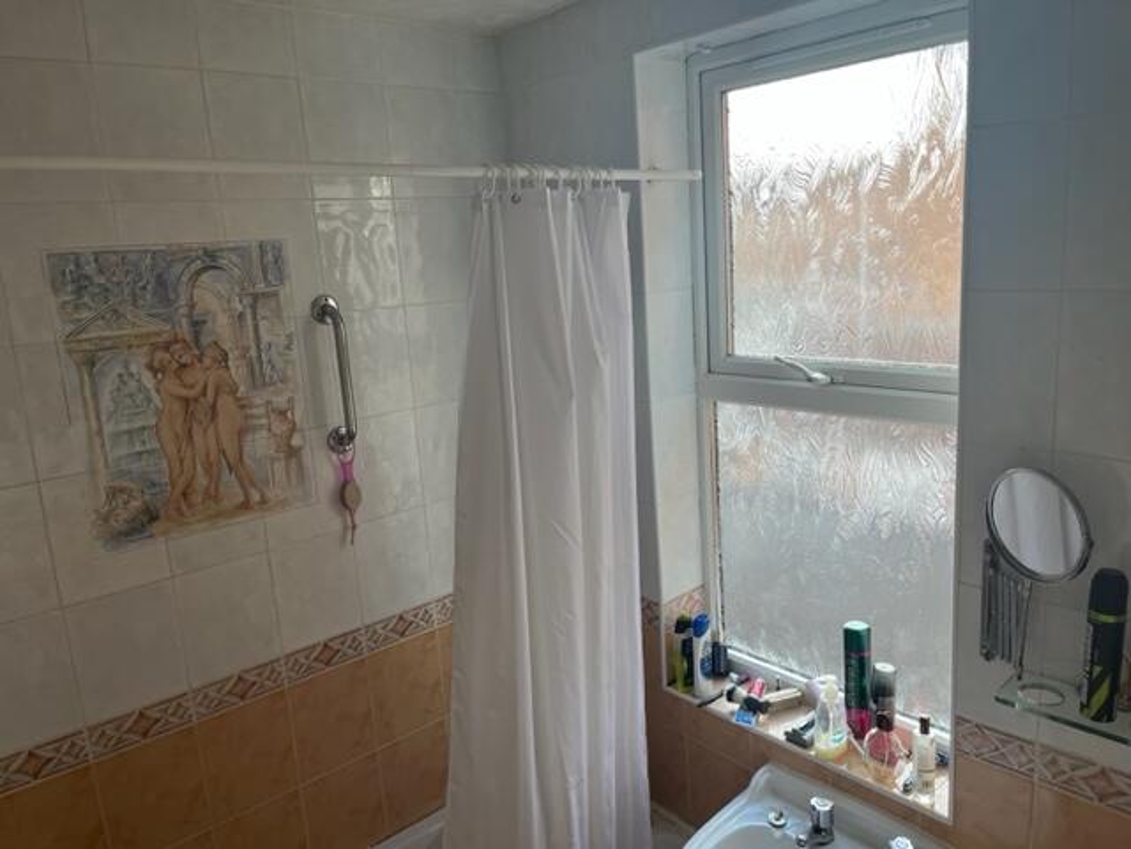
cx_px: 566
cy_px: 424
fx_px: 849
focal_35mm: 26
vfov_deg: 53.1
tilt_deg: -14.1
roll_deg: +4.7
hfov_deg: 67.3
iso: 50
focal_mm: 5.1
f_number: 1.6
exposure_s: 1/122
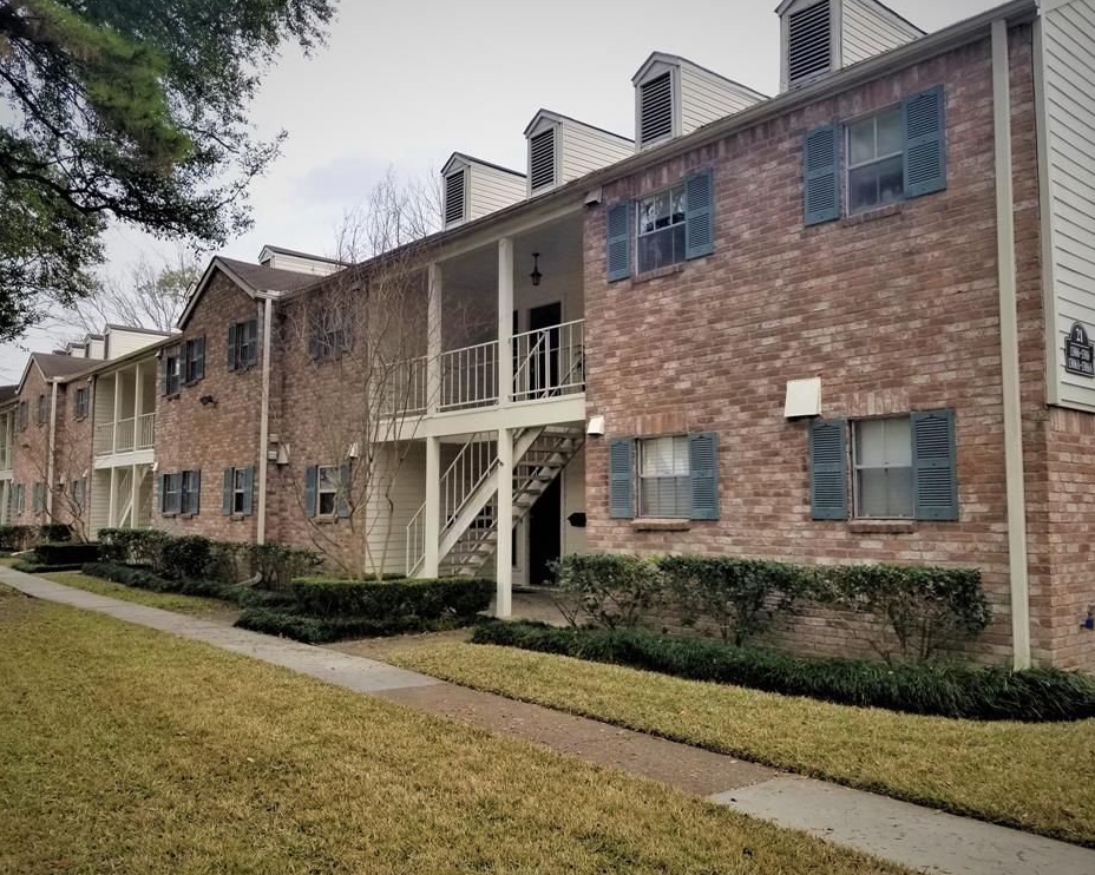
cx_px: 550
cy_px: 441
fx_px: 907
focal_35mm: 28
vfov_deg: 51.5
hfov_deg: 62.2
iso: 50
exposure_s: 1/1492
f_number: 1.7
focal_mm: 4.25
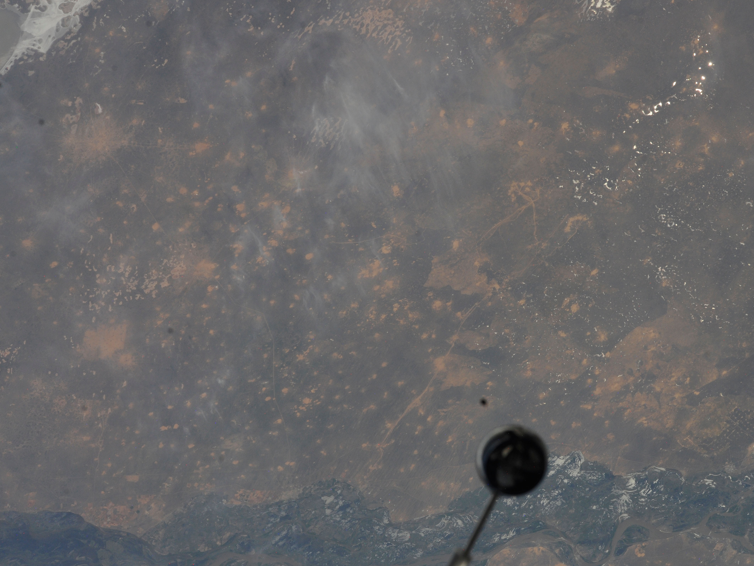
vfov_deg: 12.4
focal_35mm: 119
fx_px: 2592
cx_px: 503
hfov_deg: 16.5
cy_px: 319
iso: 400
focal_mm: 80
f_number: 14
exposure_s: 1/800
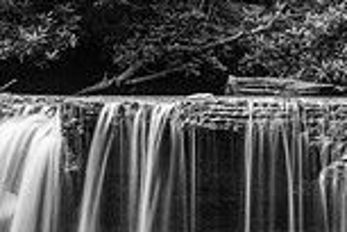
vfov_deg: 10.3
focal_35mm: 133
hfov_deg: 15.0
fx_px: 1282
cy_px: 53
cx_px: 381
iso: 64
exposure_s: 1
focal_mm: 35
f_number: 13
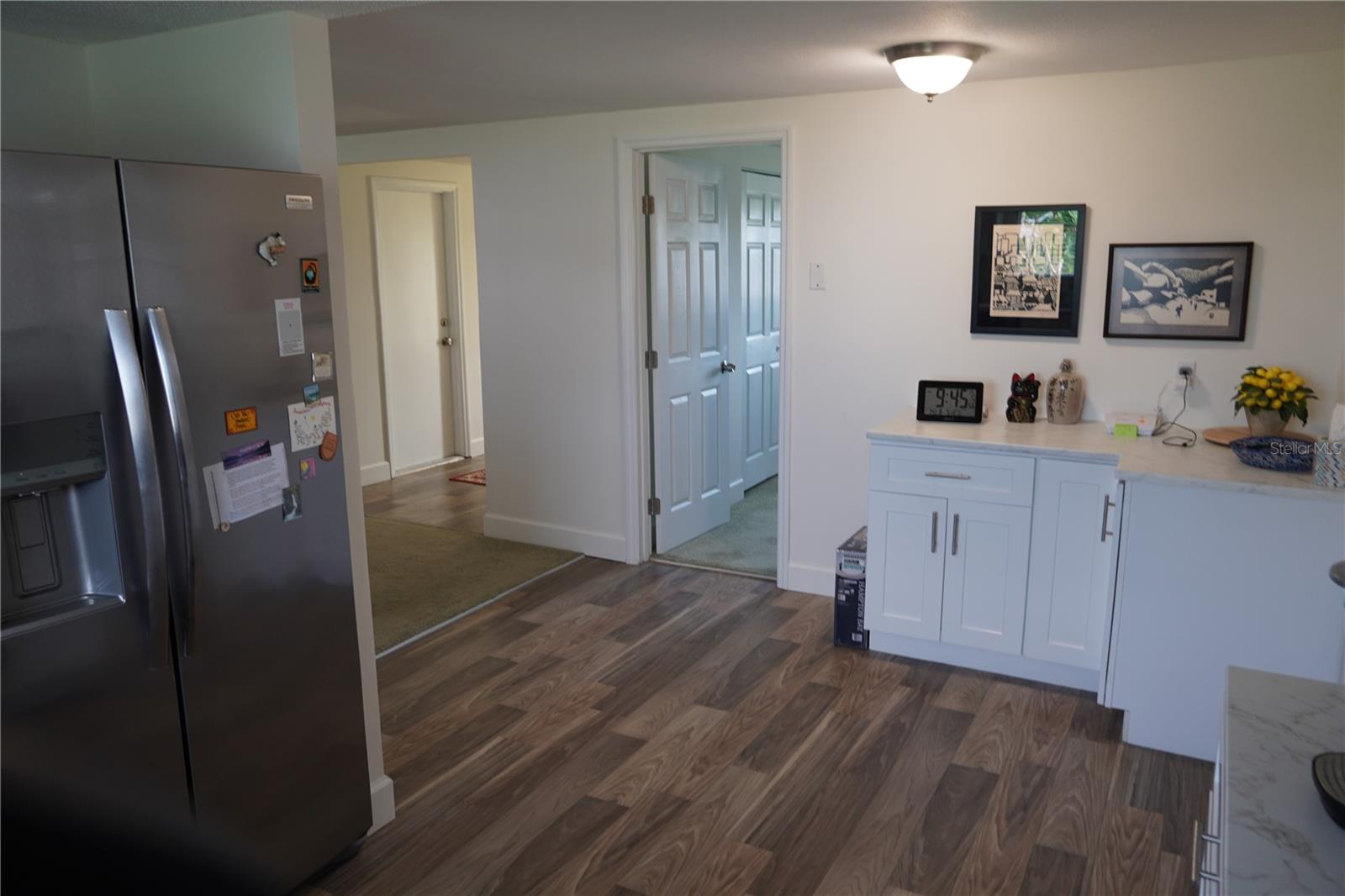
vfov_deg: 47.9
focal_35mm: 27
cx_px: 672
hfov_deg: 67.4
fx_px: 1008
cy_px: 448
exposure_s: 1/30
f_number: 3.5
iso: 160
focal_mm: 18
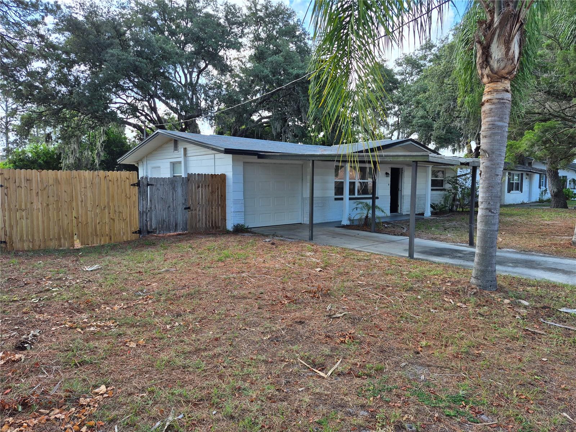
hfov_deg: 73.9
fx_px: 383
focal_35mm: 23
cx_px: 288
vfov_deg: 58.9
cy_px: 216
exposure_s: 1/400
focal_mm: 5.4
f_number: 1.8
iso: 25
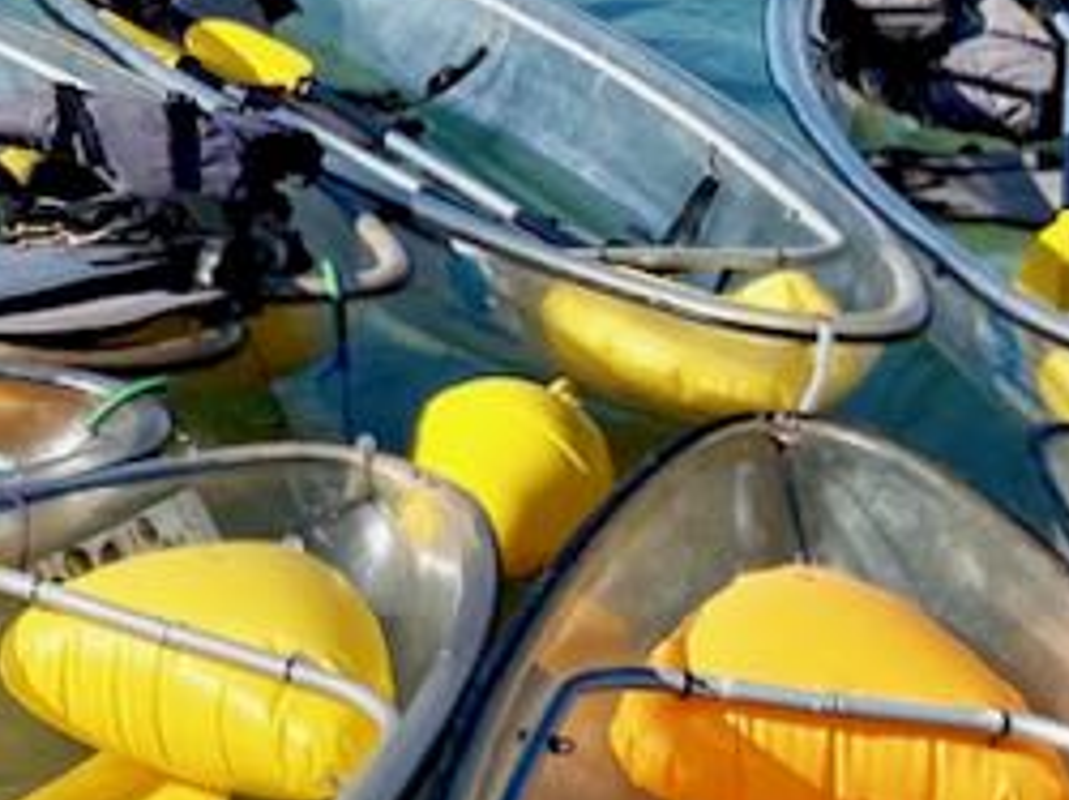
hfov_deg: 16.0
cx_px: -962
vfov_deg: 13.9
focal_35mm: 100
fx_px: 3085
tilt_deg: -6.4
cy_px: -376
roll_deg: +1.3
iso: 32
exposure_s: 1/2890
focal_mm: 4.25
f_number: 1.8
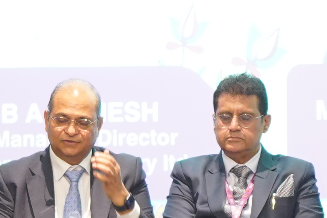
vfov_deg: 2.1
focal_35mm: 651
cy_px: 279
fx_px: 5913
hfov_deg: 3.2
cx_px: 290
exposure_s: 1/125
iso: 1250
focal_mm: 85
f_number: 1.4
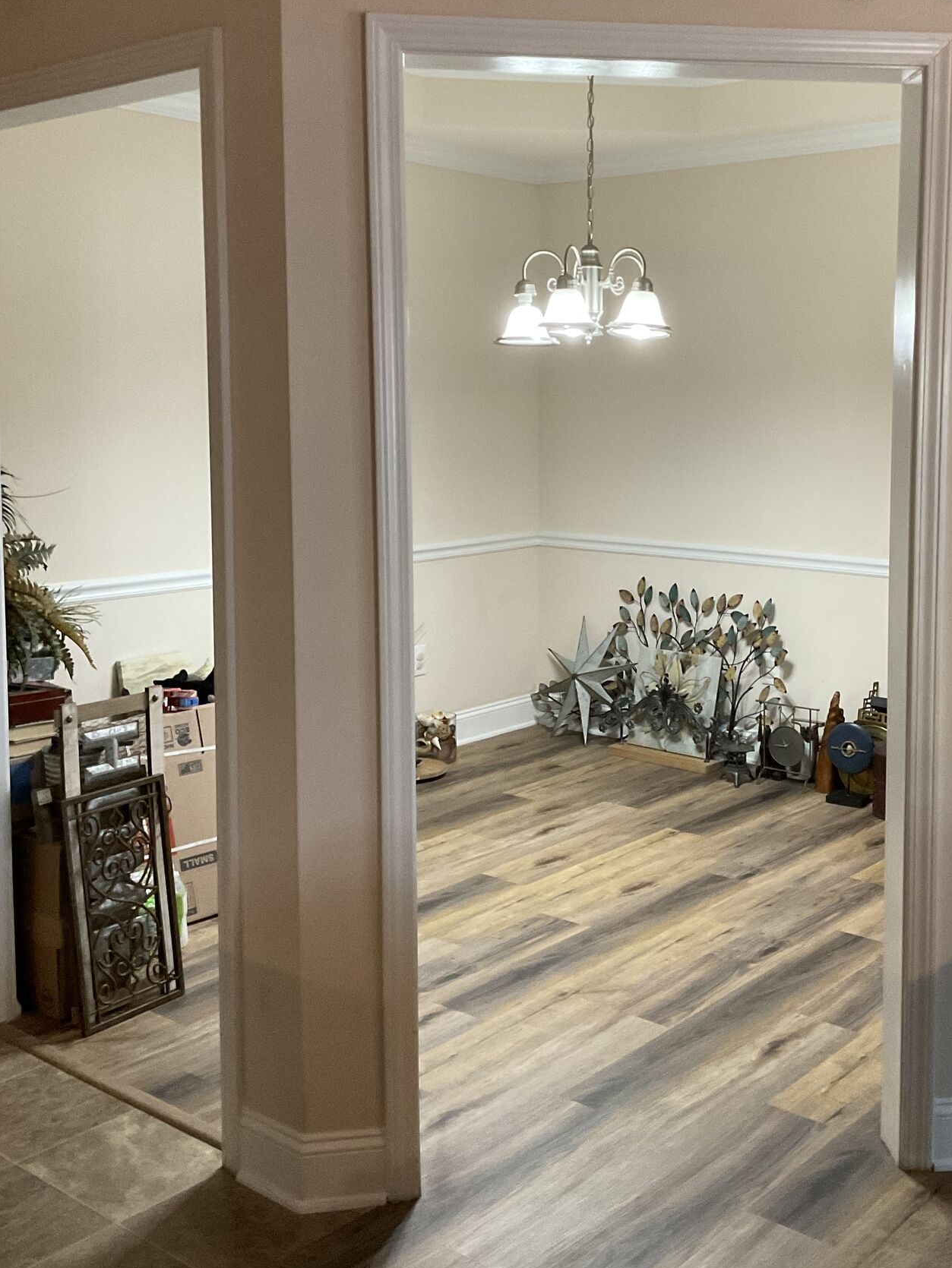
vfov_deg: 46.7
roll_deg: -1.2
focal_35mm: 40
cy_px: 555
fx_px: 1466
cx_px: 583
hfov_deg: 35.8
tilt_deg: -6.6
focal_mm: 3
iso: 200
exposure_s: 1/60
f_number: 1.8
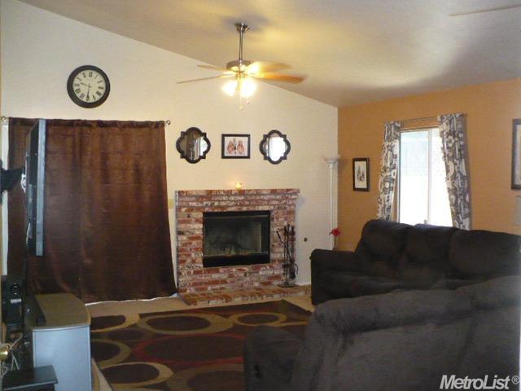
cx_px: 260
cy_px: 196
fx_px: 557
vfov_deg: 38.7
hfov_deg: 50.1
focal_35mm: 37
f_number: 2.8
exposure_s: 1/30
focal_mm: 6.1
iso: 640
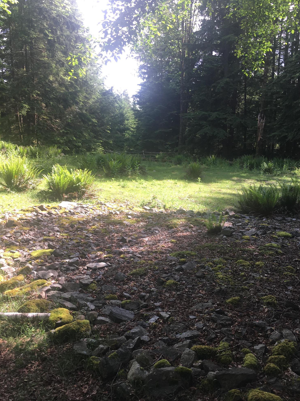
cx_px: 175
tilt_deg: -14.9
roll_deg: -0.5
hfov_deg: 41.7
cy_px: 227
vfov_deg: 53.8
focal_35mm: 34
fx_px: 393
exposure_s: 1/167
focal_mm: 4.15
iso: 25
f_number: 2.2
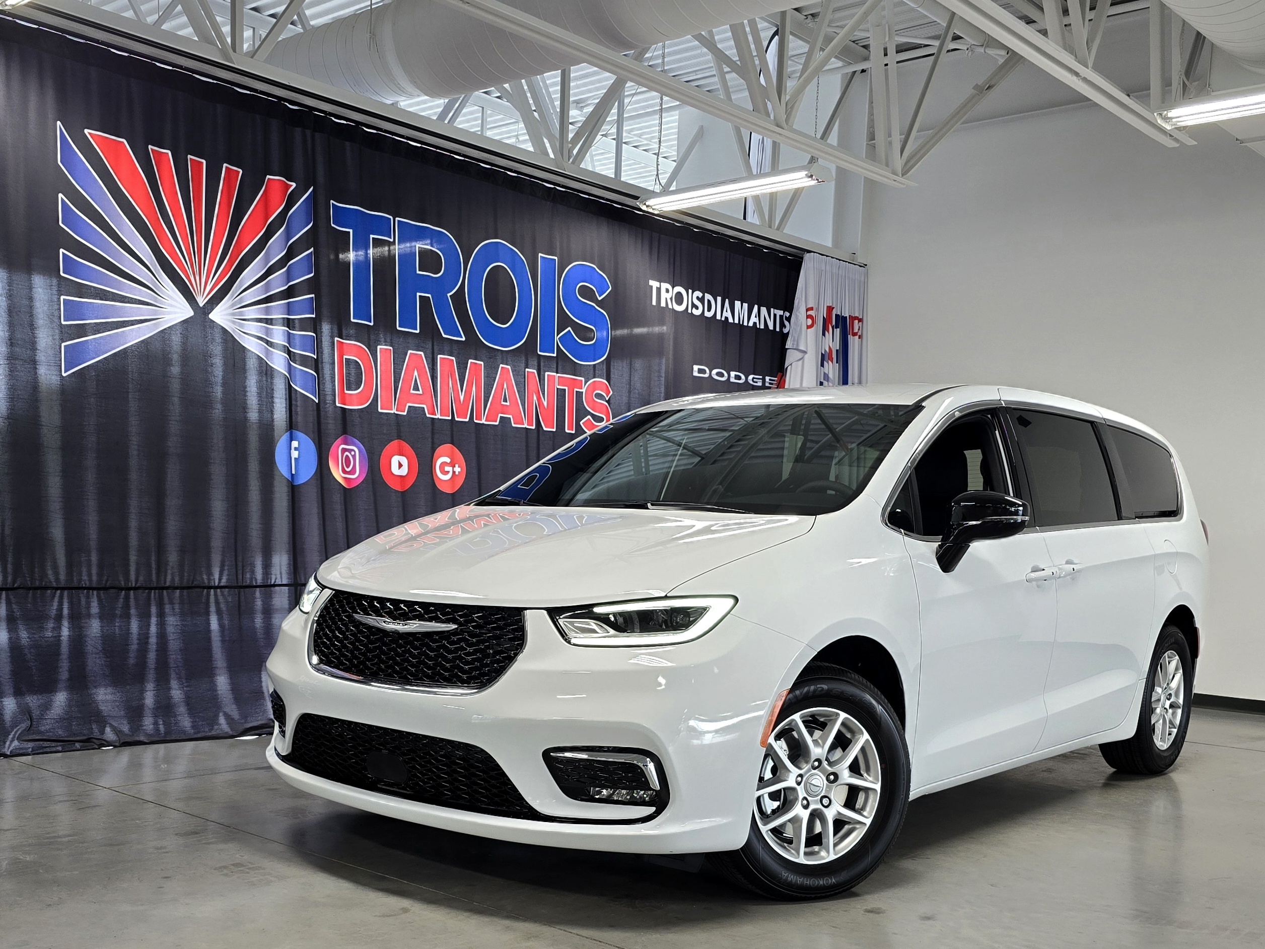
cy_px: 474
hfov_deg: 73.9
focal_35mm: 23
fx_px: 841
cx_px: 632
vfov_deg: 58.9
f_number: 1.7
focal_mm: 6.3
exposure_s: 1/120
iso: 80
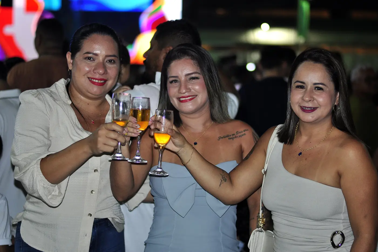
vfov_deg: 18.2
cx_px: 189
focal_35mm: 75
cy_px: 126
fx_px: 787
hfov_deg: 27.0
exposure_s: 1/100
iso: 400
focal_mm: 50
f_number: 1.8
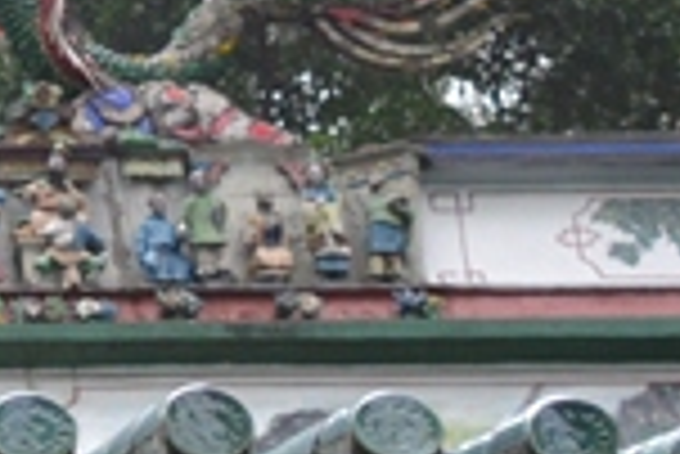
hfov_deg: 6.9
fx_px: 5369
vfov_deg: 4.8
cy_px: 670
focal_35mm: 284
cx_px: -905
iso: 400
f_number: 5.6
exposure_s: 1/125
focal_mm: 28
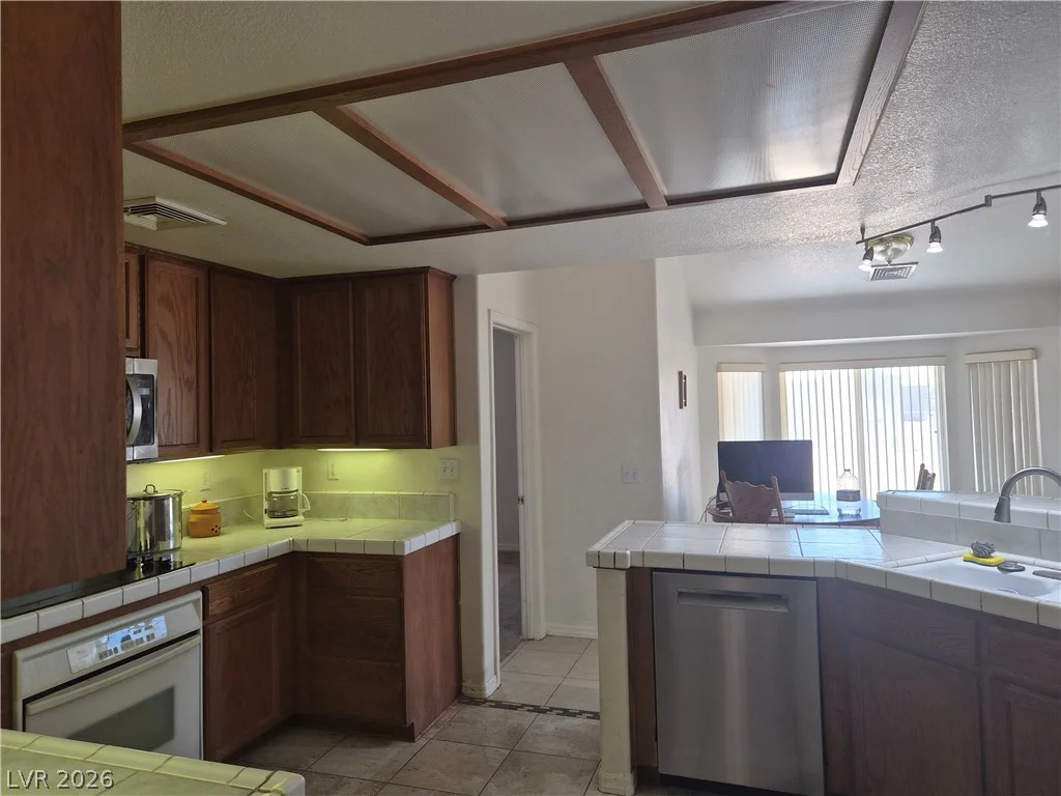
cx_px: 530
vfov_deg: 58.9
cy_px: 398
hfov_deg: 73.9
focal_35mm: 23
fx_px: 705
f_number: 1.8
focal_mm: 5.4
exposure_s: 1/120
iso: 80
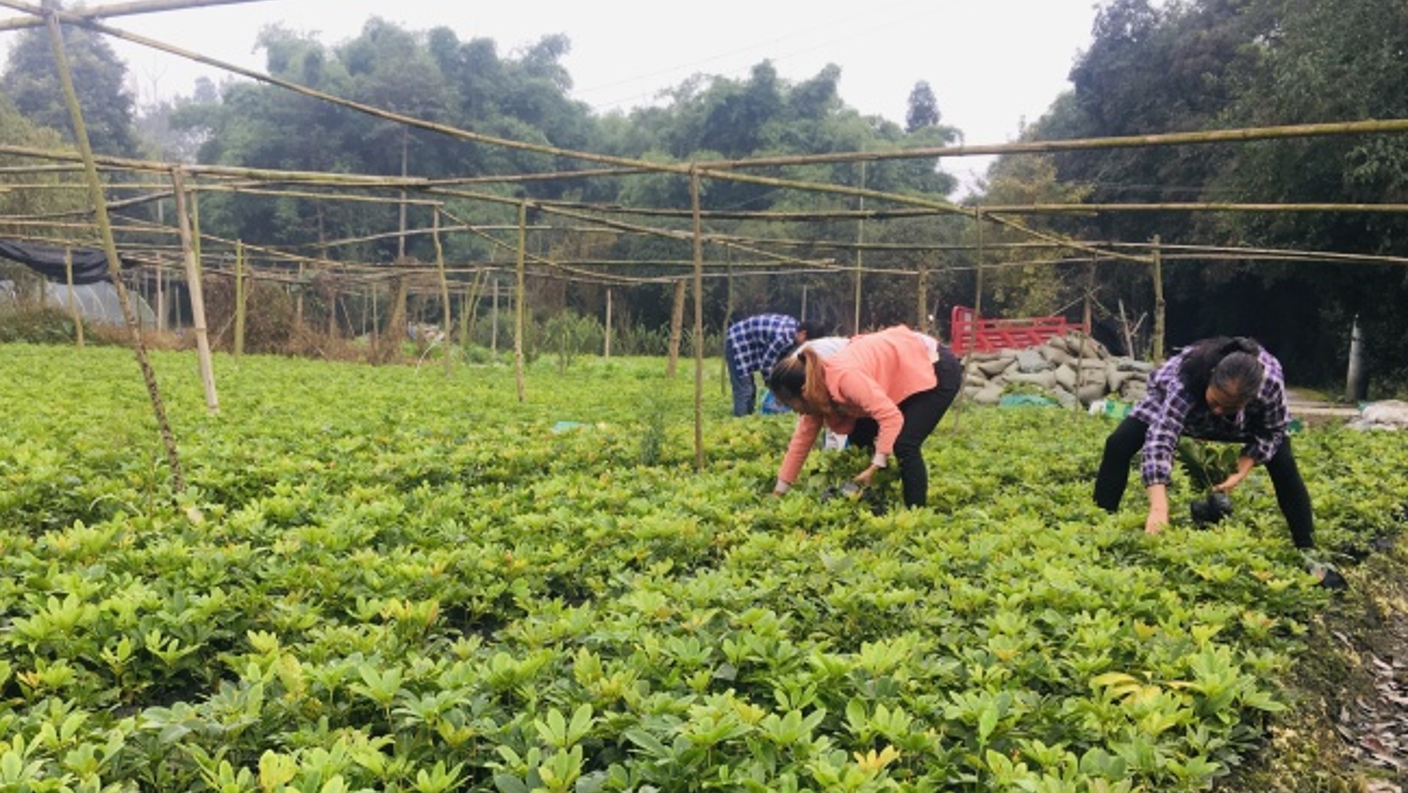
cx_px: 584
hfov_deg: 51.3
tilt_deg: -10.3
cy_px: 595
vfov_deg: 30.0
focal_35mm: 39
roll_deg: -2.6
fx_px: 1457
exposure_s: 1/139
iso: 25
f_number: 2.2
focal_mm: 4.15
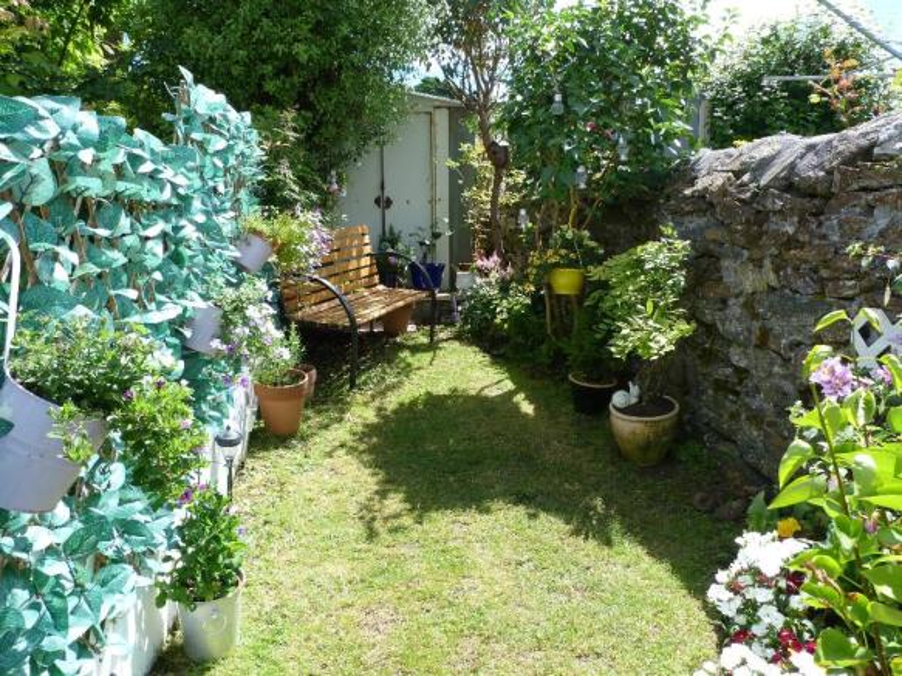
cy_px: 338
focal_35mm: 25
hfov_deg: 69.4
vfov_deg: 54.9
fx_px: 651
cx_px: 451
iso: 80
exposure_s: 1/200
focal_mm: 4.5
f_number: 4
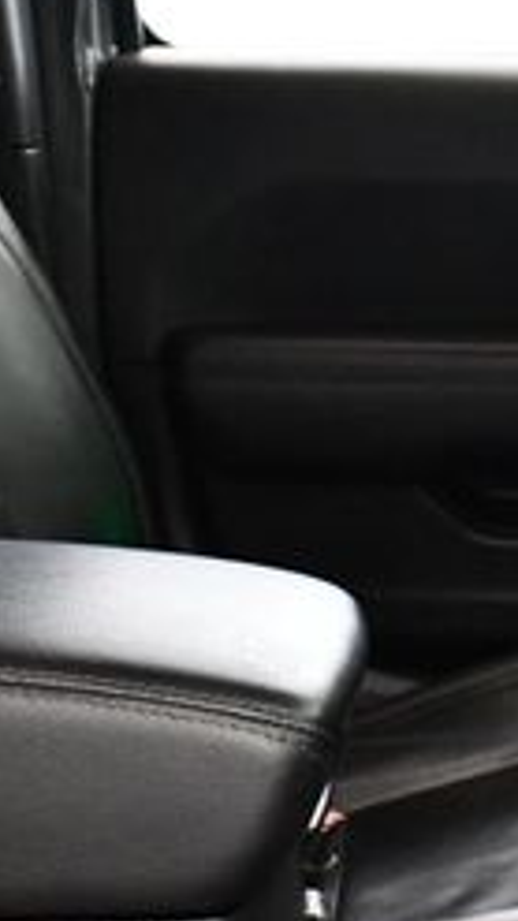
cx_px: 593
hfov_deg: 12.1
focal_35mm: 98
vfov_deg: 21.8
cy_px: 447
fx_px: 2392
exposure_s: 1/80
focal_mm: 18
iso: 3200
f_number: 3.5
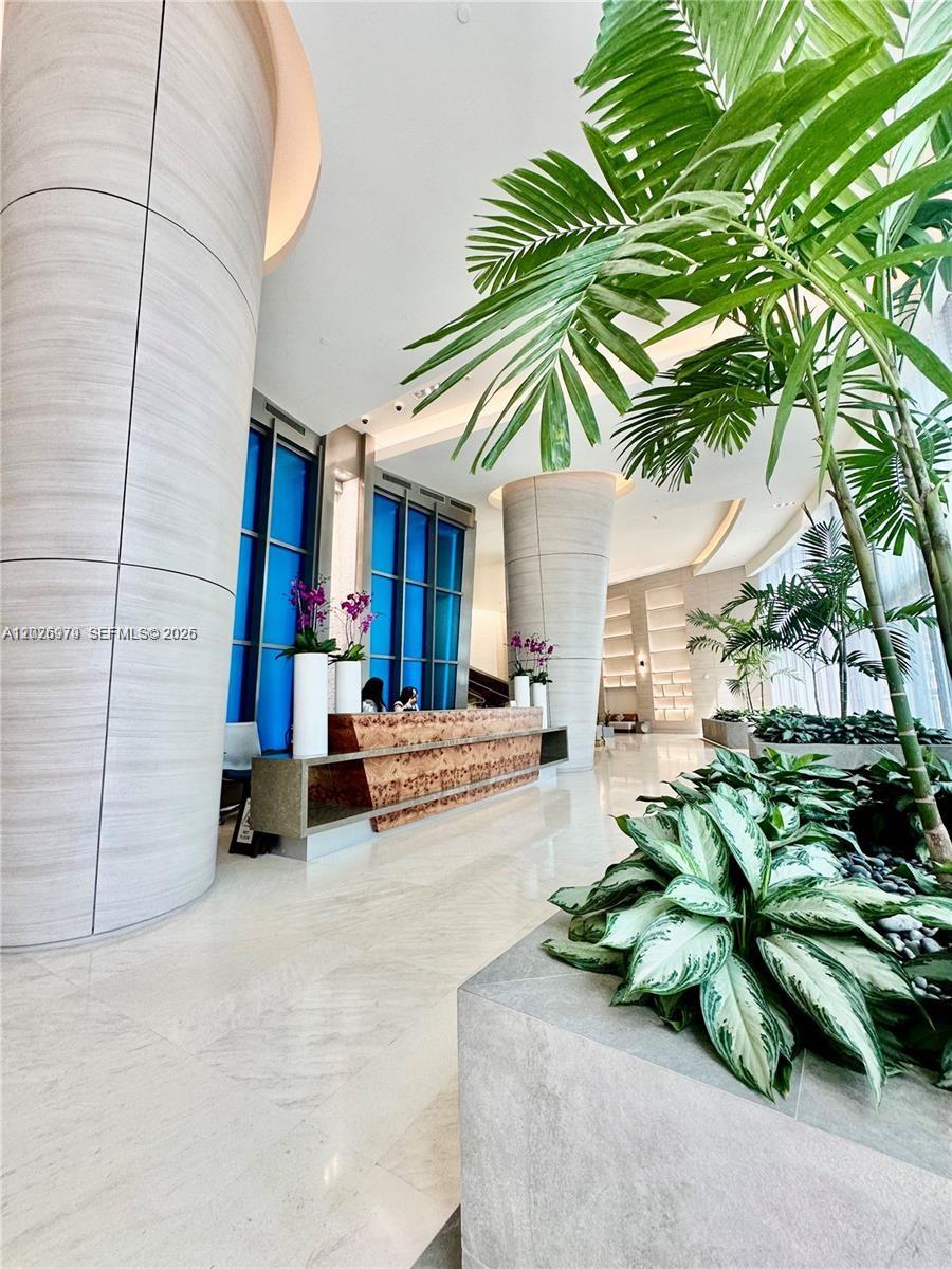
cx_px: 476
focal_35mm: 14
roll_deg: +0.5
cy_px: 634
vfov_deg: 102.1
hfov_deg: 85.7
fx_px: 513
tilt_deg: +8.3
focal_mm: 2.22
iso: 125
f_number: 2.2
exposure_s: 1/120
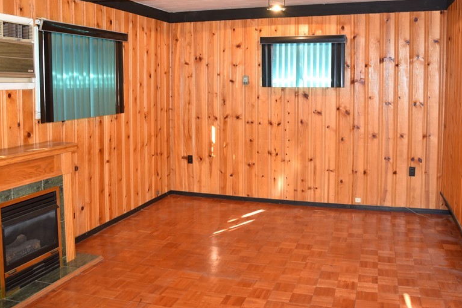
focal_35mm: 34
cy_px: 113
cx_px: 254
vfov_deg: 38.6
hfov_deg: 55.7
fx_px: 436
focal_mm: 24
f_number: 4.5
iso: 800
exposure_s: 1/80
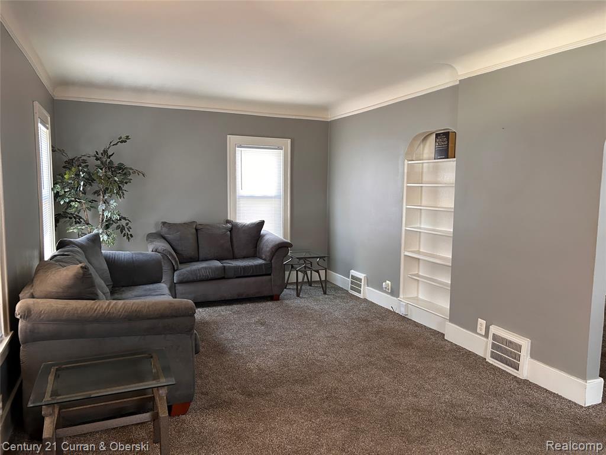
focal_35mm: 26
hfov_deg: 67.3
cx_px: 303
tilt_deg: -5.5
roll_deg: -1.0
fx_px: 455
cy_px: 228
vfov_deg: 53.1
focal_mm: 5.7
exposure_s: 1/60
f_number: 1.5
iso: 250
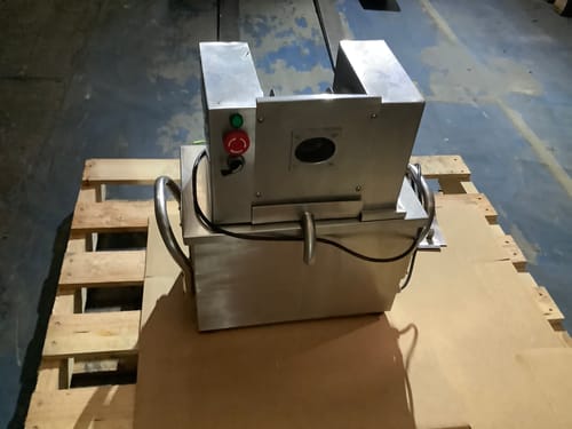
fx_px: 512
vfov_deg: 45.4
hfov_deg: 58.4
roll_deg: -3.7
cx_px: 286
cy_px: 214
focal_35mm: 31
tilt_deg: -43.1
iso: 640
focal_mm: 3.3
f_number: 2.4
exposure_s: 1/25
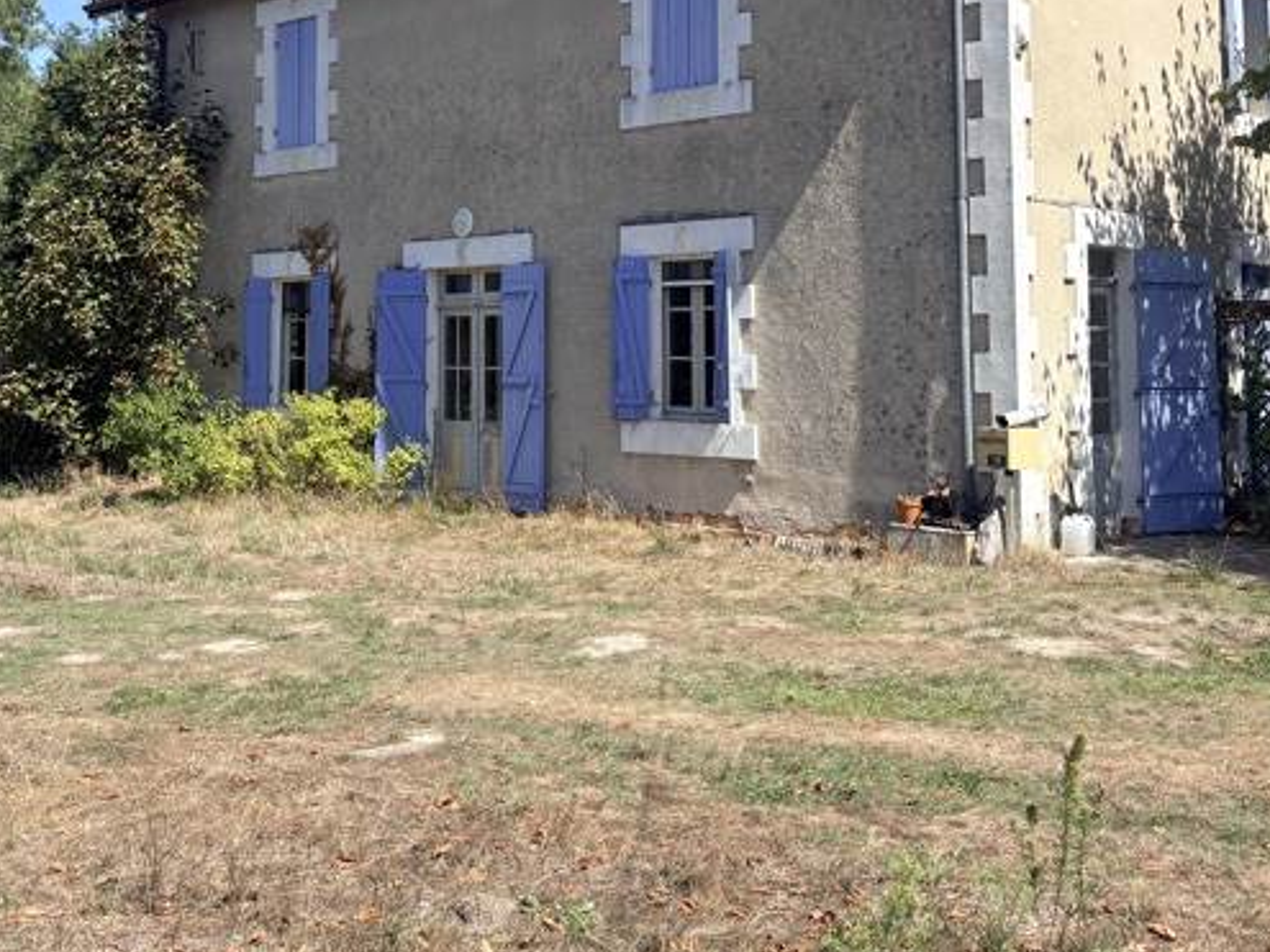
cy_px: 216
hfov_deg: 44.7
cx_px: 554
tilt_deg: +4.9
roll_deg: +0.2
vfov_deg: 33.5
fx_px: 1541
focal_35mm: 42
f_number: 1.6
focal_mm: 5.96
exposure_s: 1/2364
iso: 50
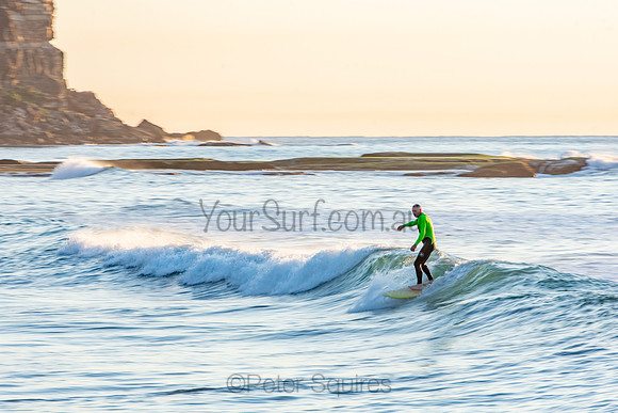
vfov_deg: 4.6
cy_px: 206
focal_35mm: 300
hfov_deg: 6.9
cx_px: 309
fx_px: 5151
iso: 100
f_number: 14
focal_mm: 200
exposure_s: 1/40
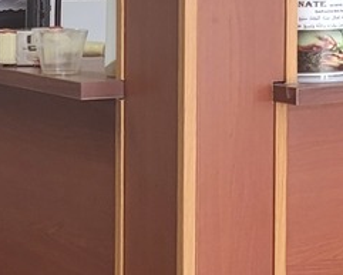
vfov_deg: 10.5
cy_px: 31
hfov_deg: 12.7
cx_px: 474
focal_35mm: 146
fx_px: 1483
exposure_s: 1/120
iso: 160
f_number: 1.8
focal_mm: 7
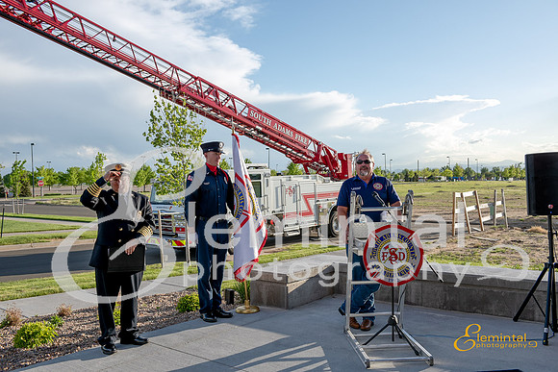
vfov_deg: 41.1
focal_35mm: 32
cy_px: 186
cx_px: 279
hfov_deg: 58.7
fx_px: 496
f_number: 6.3
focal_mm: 32
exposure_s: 1/500
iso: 160
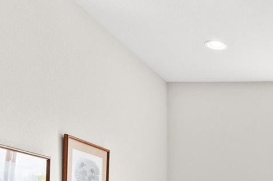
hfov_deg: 29.2
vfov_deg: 21.6
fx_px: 432
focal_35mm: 57
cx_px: 343
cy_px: 230
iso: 400
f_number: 8
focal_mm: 17
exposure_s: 1/30
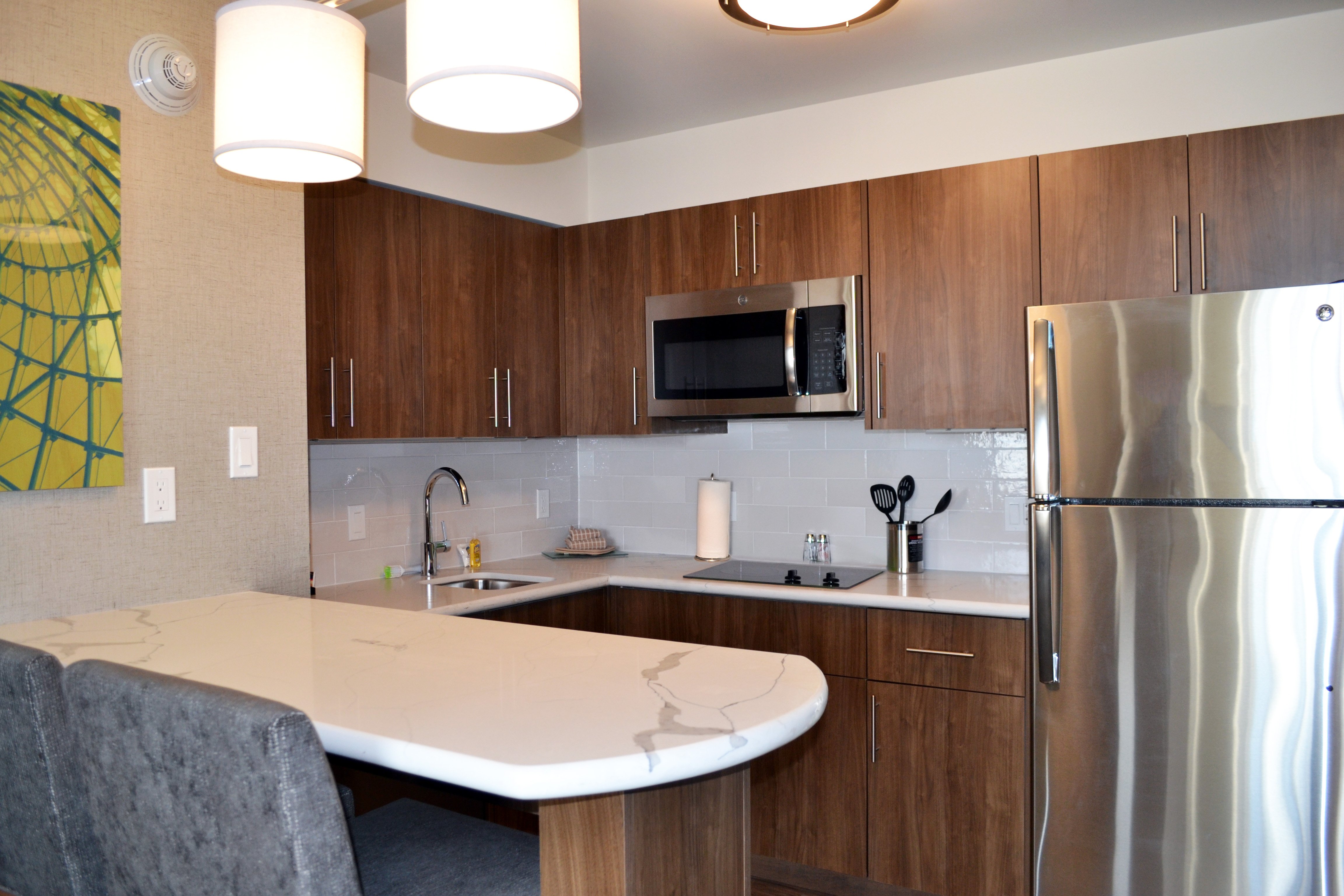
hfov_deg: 67.4
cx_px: 672
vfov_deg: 47.9
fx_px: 1008
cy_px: 448
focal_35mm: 27
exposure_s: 1/60
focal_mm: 18
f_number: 4
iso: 400
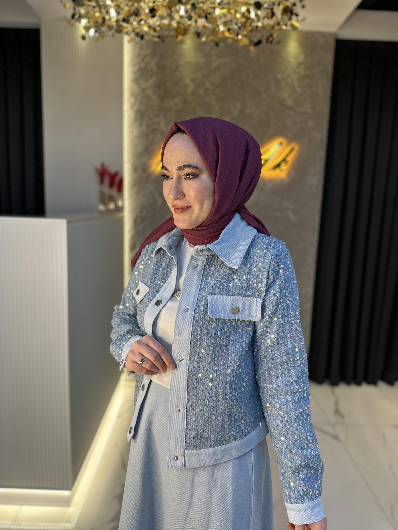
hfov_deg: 56.8
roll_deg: -2.8
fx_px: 368
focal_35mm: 24
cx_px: 199
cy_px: 265
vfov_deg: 71.6
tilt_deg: -8.1
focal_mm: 6.86
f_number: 1.78
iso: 80
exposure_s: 1/100
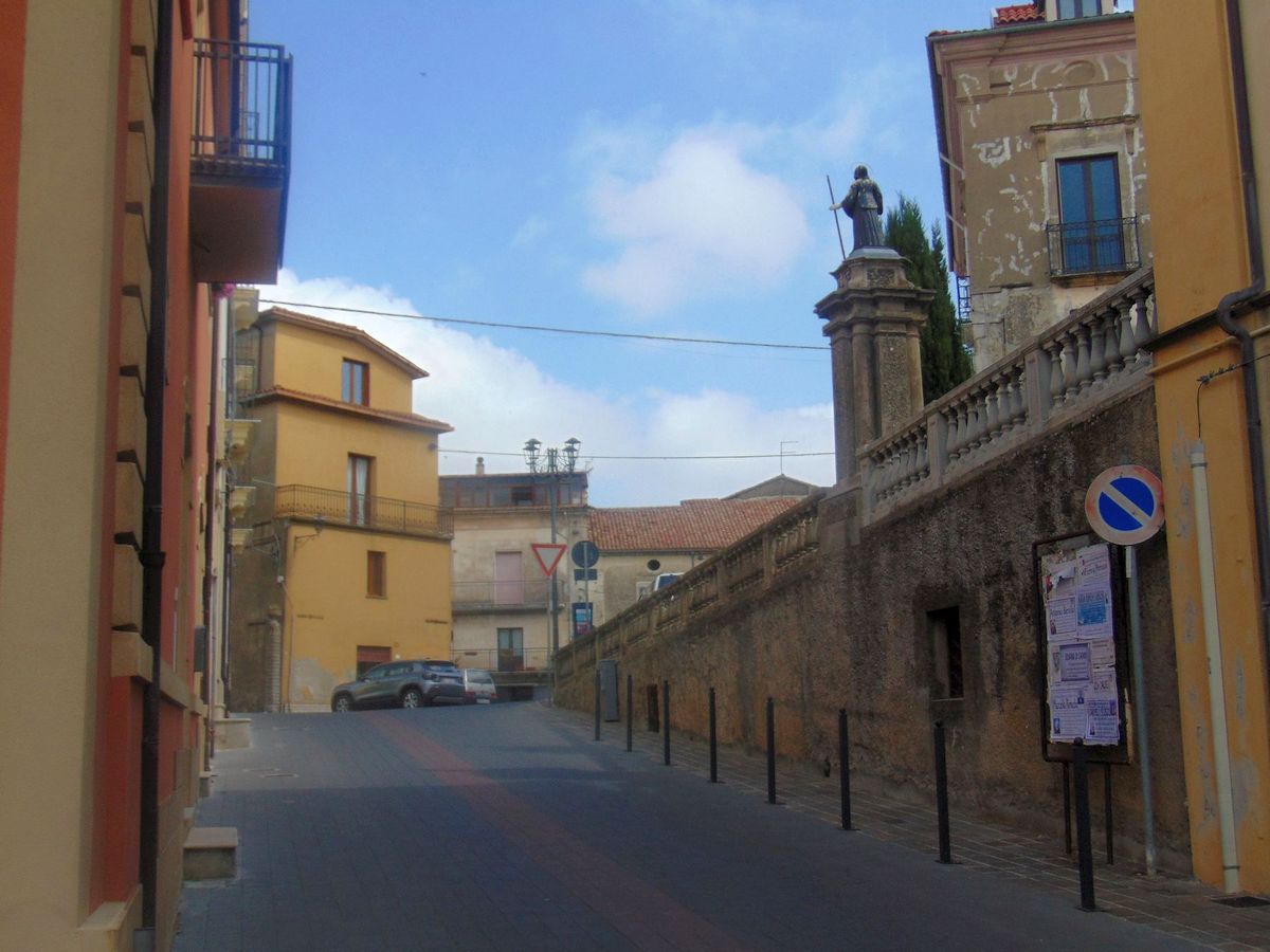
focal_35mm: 42
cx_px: 635
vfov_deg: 34.3
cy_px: 476
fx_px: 1541
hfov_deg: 44.8
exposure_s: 1/1000
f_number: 3.3
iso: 80
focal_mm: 7.6
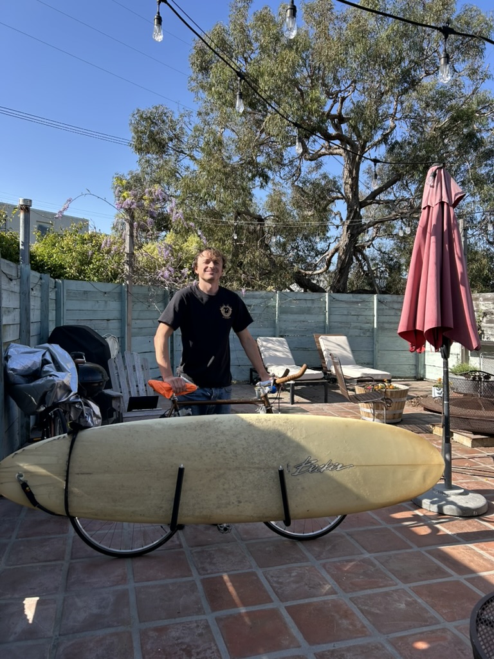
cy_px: 330
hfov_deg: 53.1
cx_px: 247
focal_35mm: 26
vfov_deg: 67.3
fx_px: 495
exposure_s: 1/1751
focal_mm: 5.7
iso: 50
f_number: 1.5
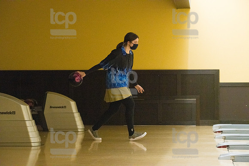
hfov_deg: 20.4
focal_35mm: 100
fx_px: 692
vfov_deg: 13.7
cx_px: 124
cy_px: 83
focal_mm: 100
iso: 10000
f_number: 4.5
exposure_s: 1/1000
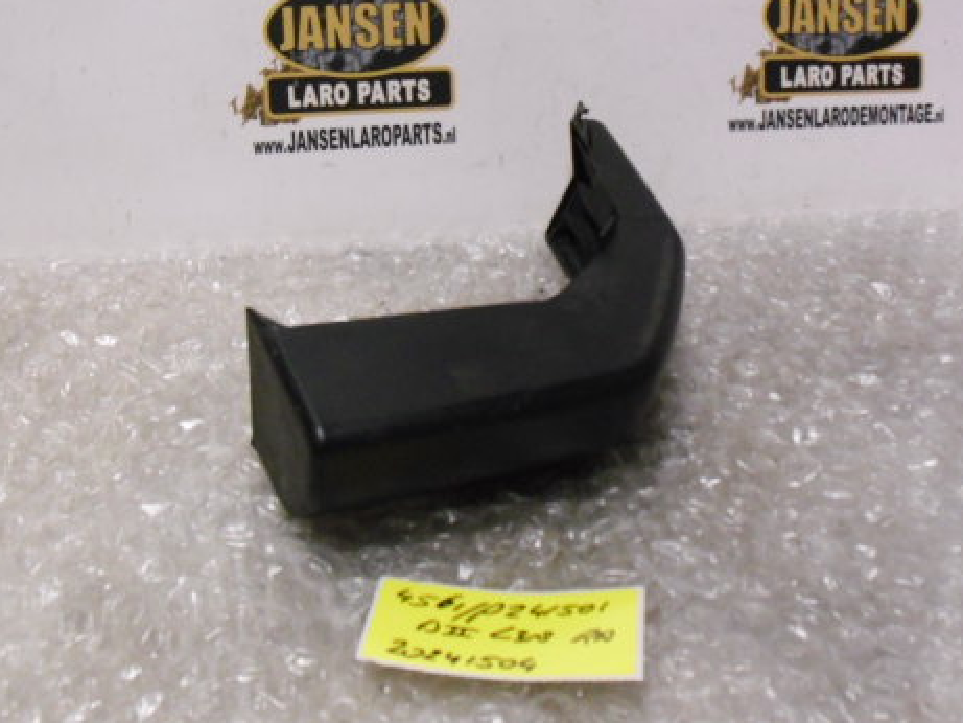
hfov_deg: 38.1
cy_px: 309
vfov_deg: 29.1
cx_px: 526
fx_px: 1391
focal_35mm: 50
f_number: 3.1
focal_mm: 6.3
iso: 400
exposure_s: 1/100
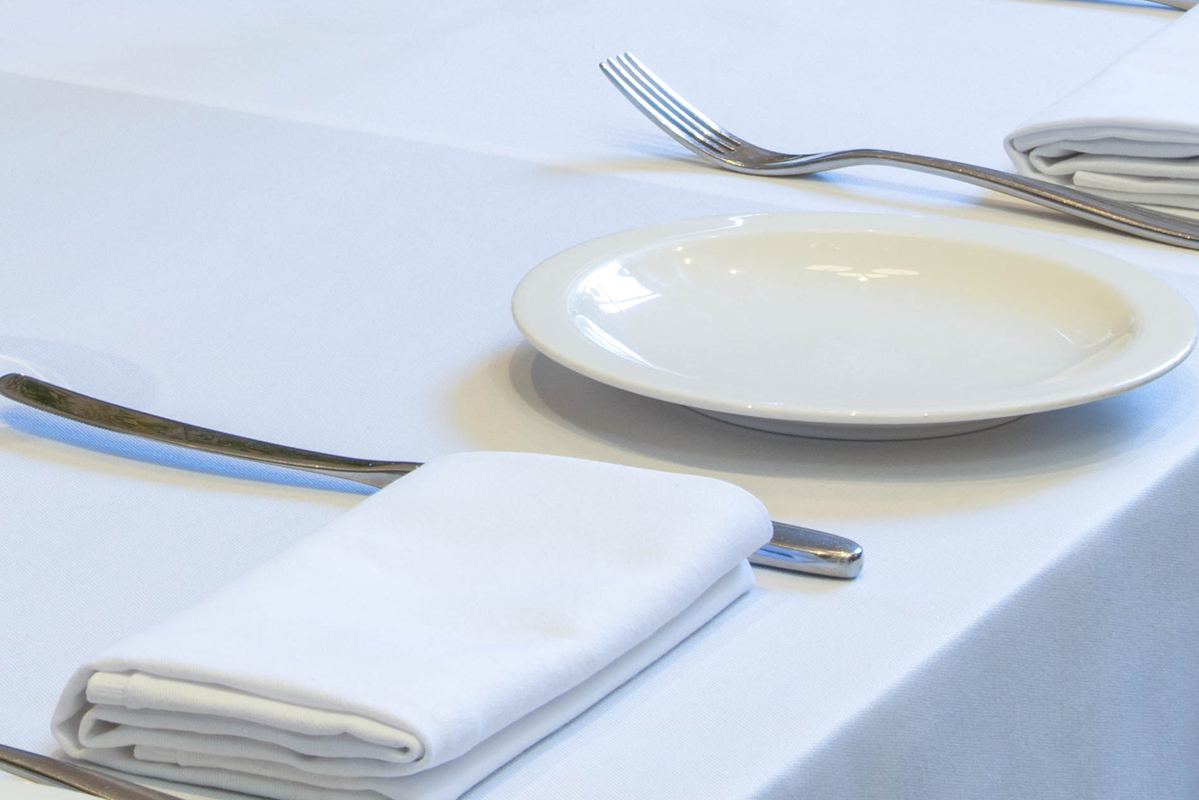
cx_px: -264
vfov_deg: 6.9
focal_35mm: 197
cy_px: -302
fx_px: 6561
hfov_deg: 10.3
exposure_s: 2
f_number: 16
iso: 125
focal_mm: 47
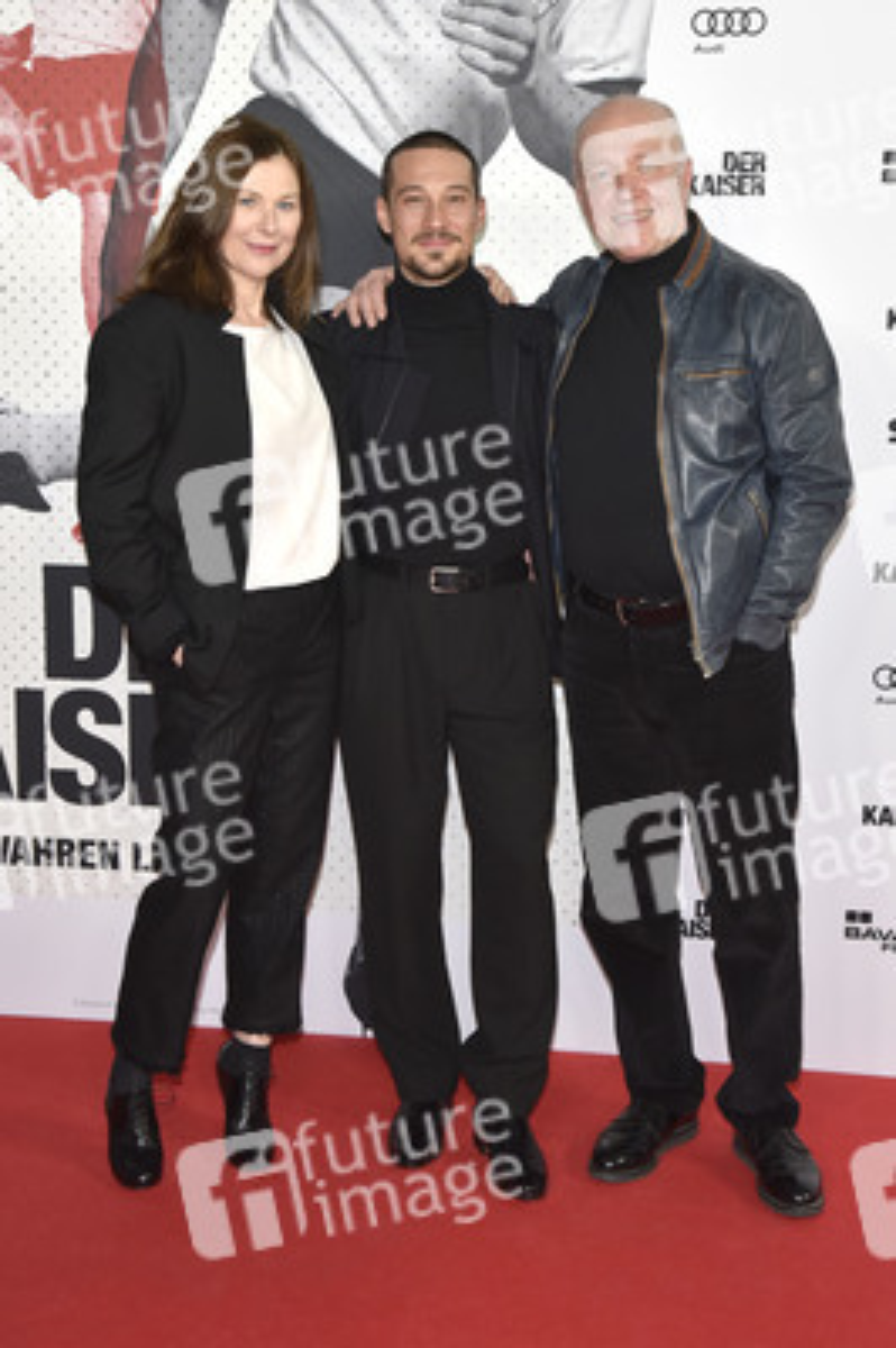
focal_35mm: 48
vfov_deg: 41.1
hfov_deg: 28.0
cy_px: 674
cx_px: 448
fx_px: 1795
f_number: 9
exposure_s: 1/250
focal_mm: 48
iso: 2000
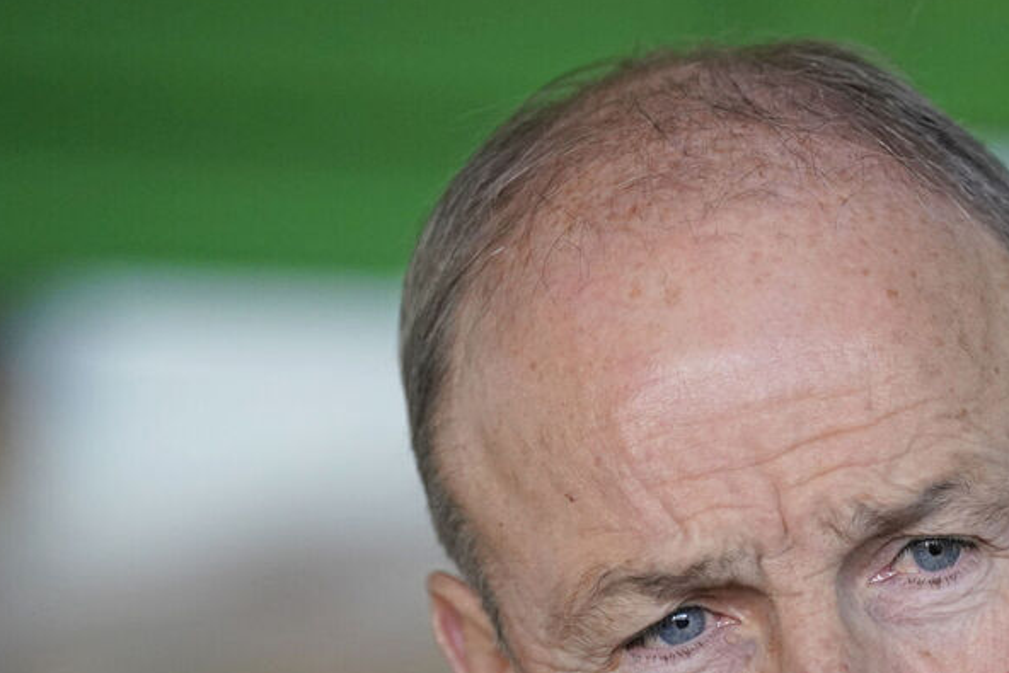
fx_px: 8914
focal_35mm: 318
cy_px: 603
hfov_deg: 6.5
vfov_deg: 4.3
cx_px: 850
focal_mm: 157
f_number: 2.8
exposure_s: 1/1000
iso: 2500
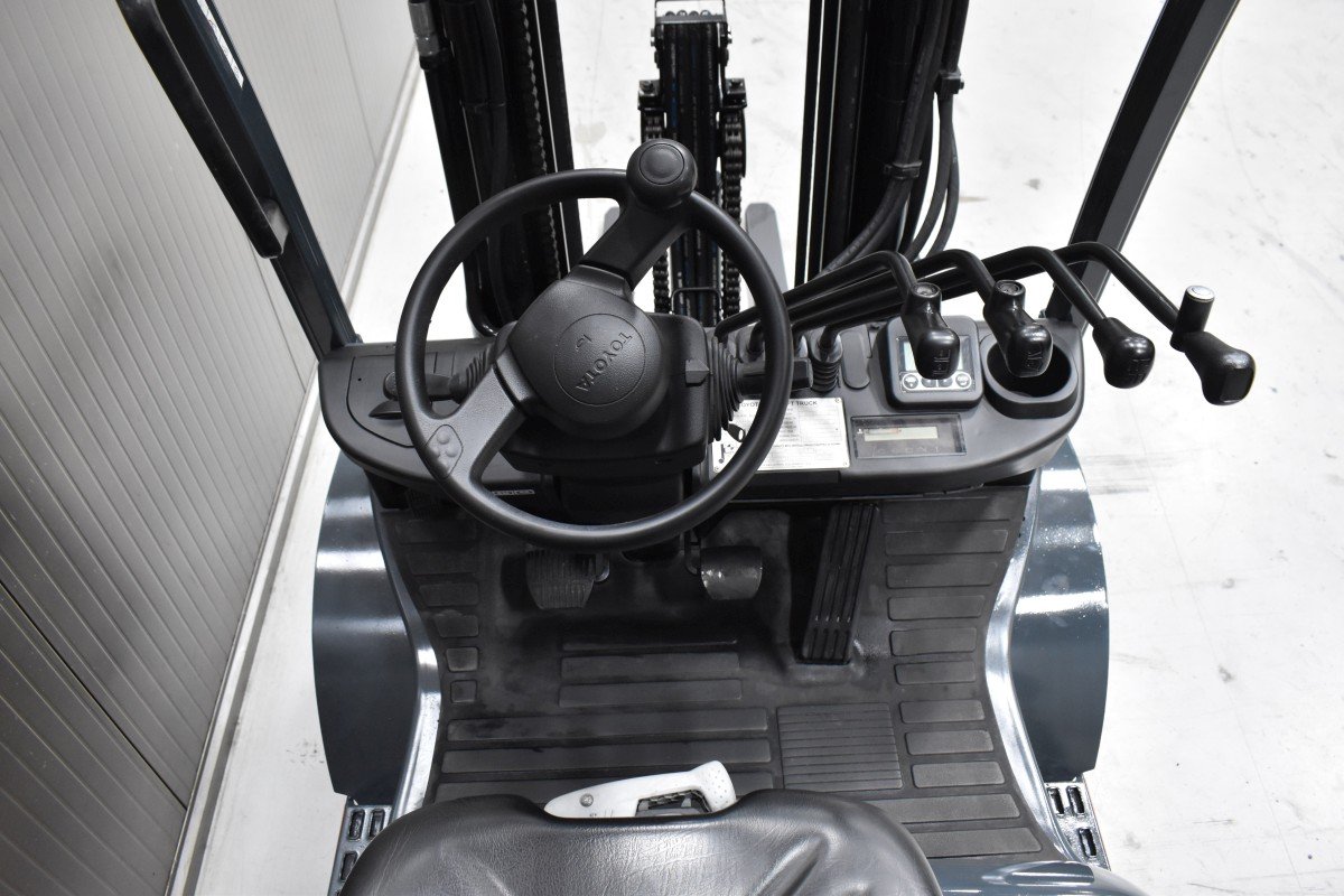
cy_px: 448
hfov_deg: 67.4
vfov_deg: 47.9
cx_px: 672
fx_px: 1008
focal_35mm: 27
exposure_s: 1/25
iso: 1600
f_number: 5
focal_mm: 18
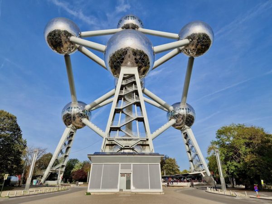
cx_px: 136
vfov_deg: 58.9
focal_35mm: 23
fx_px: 181
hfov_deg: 73.9
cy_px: 102
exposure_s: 1/2376
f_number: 1.8
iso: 50
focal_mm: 5.4
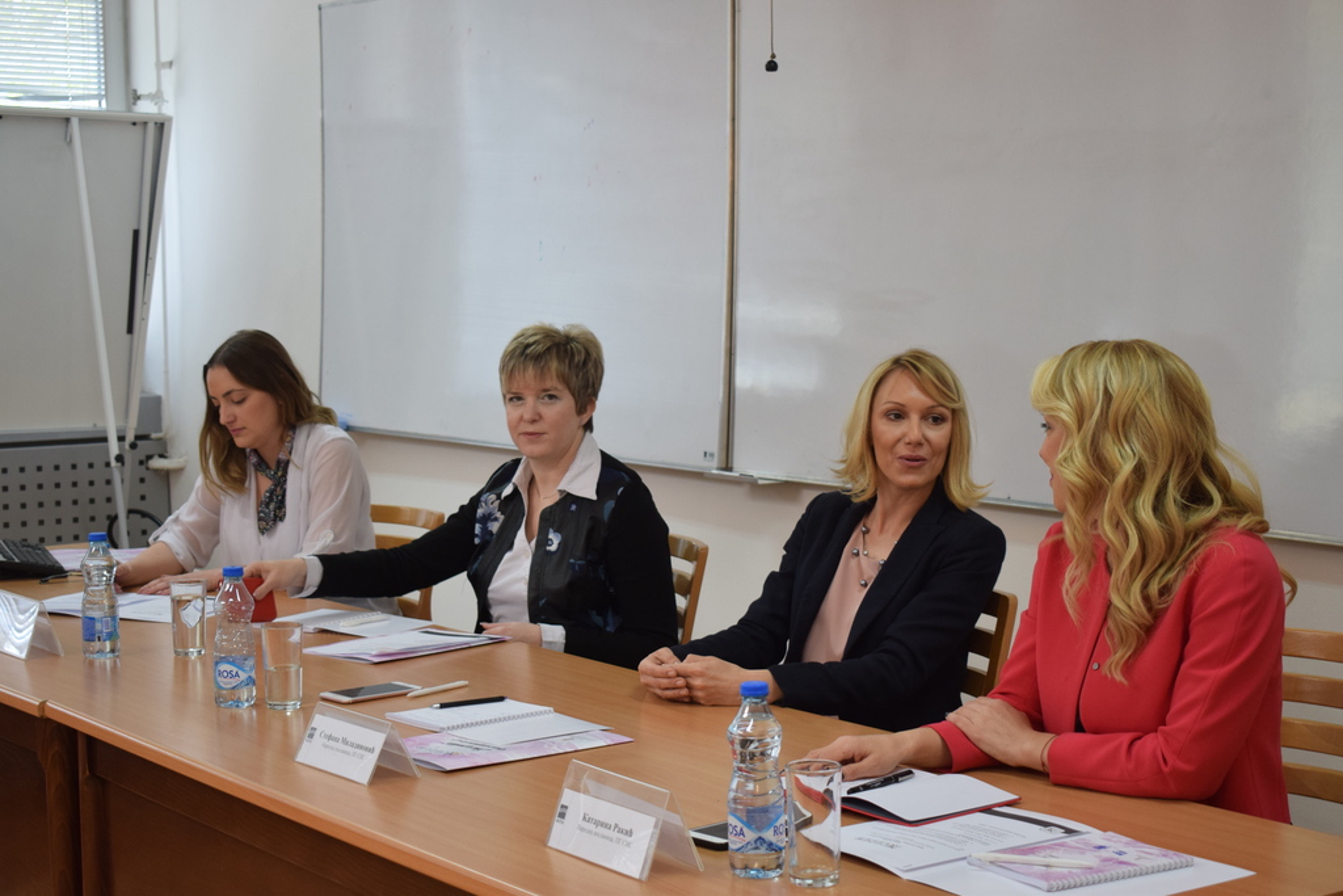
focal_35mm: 60
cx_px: 672
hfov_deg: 33.4
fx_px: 2238
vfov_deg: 22.6
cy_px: 448
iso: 640
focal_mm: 40
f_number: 5
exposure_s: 1/60
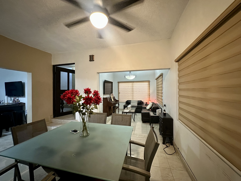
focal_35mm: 14
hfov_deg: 102.1
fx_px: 97
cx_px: 120
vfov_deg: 85.7
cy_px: 90
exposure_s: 1/60
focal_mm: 2.22
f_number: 2.2
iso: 800
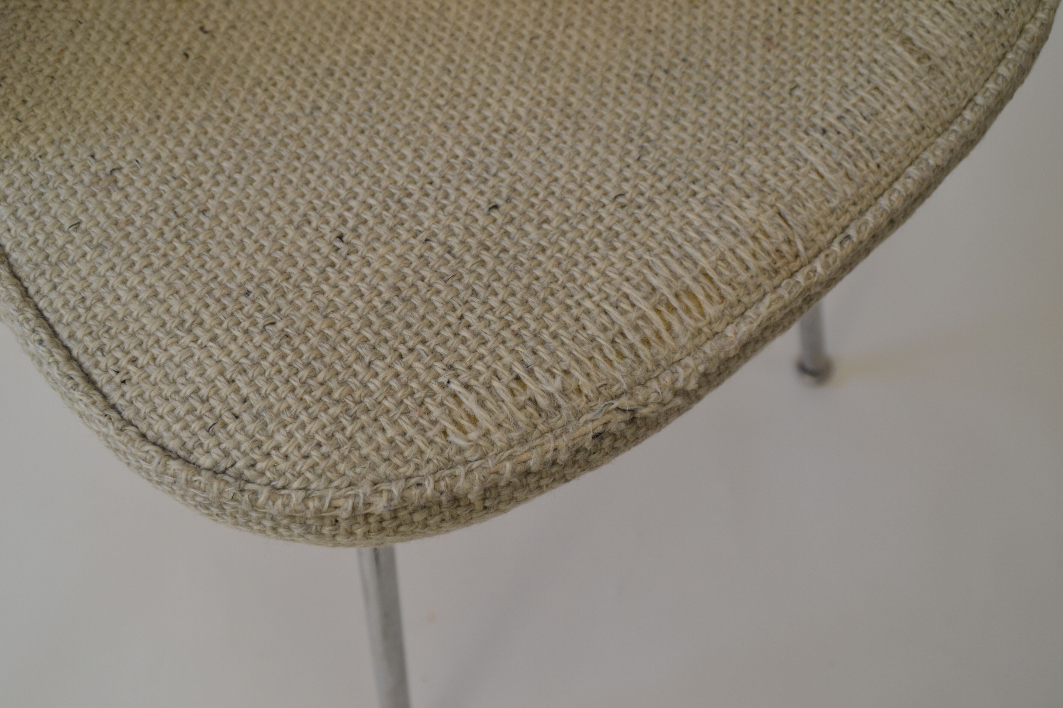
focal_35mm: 42
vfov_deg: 31.9
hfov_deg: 46.4
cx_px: 532
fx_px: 1240
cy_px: 354
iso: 400
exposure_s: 1/100
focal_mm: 28
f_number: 5
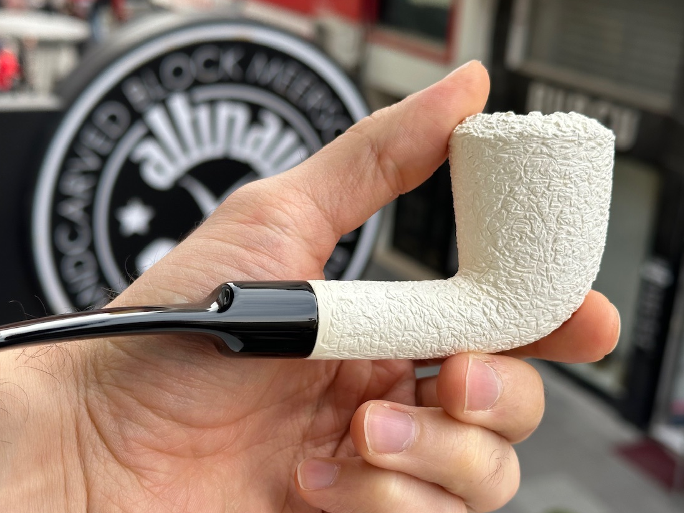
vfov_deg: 26.1
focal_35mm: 56
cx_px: 310
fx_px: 1107
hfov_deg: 34.3
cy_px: 272
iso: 64
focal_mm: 6.86
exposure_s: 1/538
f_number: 1.78
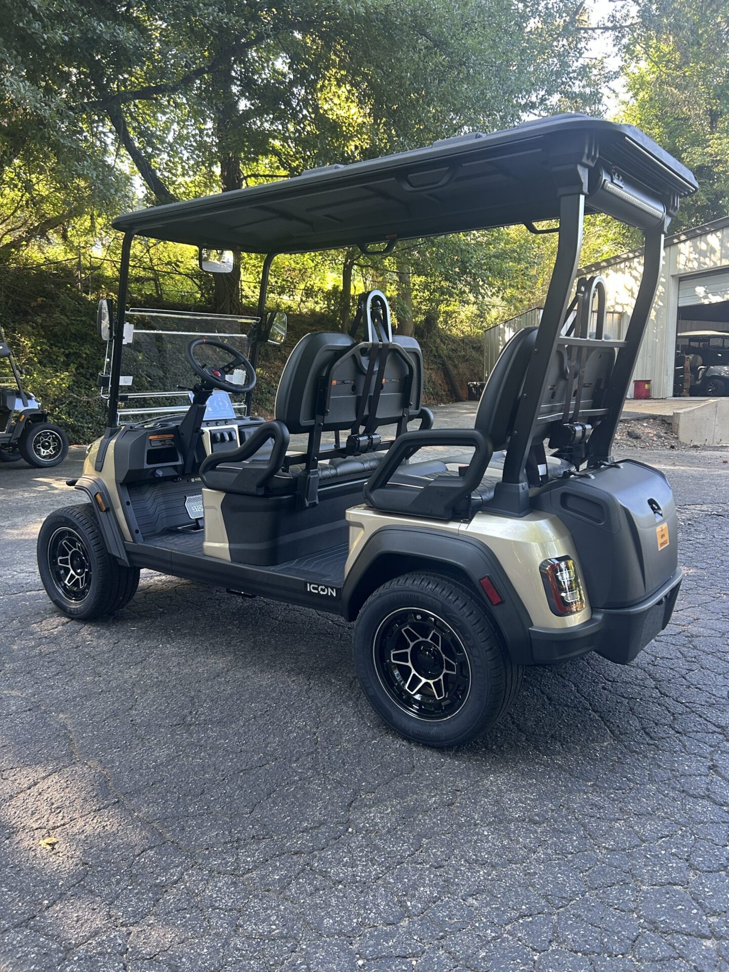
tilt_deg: -6.4
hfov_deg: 53.1
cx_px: 364
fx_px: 730
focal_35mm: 26
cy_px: 486
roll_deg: +1.2
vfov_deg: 67.3
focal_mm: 5.7
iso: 125
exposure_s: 1/121
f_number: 1.5
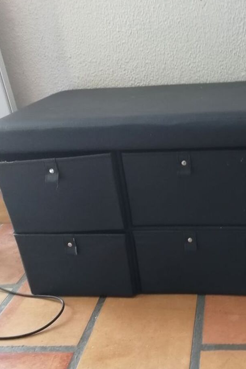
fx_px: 420
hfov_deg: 31.8
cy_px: 239
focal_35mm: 41
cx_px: 198
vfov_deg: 46.8
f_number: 4
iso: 400
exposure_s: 1/20
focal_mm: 3.95
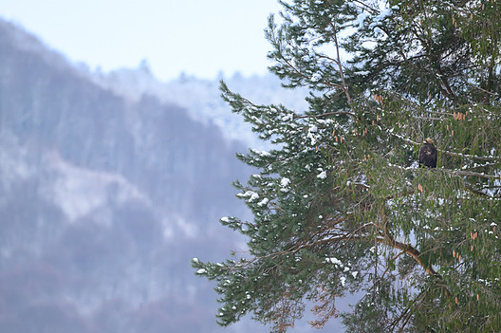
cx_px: 291
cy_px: 193
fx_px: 6952
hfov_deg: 4.1
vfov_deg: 2.7
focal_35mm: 500
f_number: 3.5
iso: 1250
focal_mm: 400
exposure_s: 1/1250
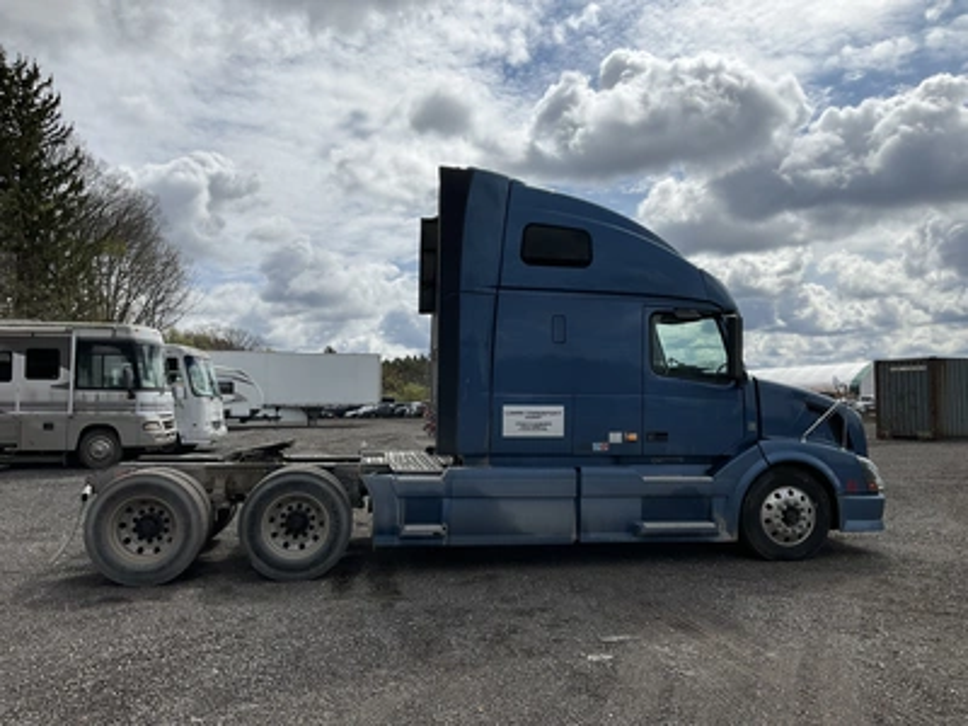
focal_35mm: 29
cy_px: 363
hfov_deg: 61.7
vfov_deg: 48.2
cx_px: 484
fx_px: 811
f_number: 1.8
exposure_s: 1/4785
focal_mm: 3
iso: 25
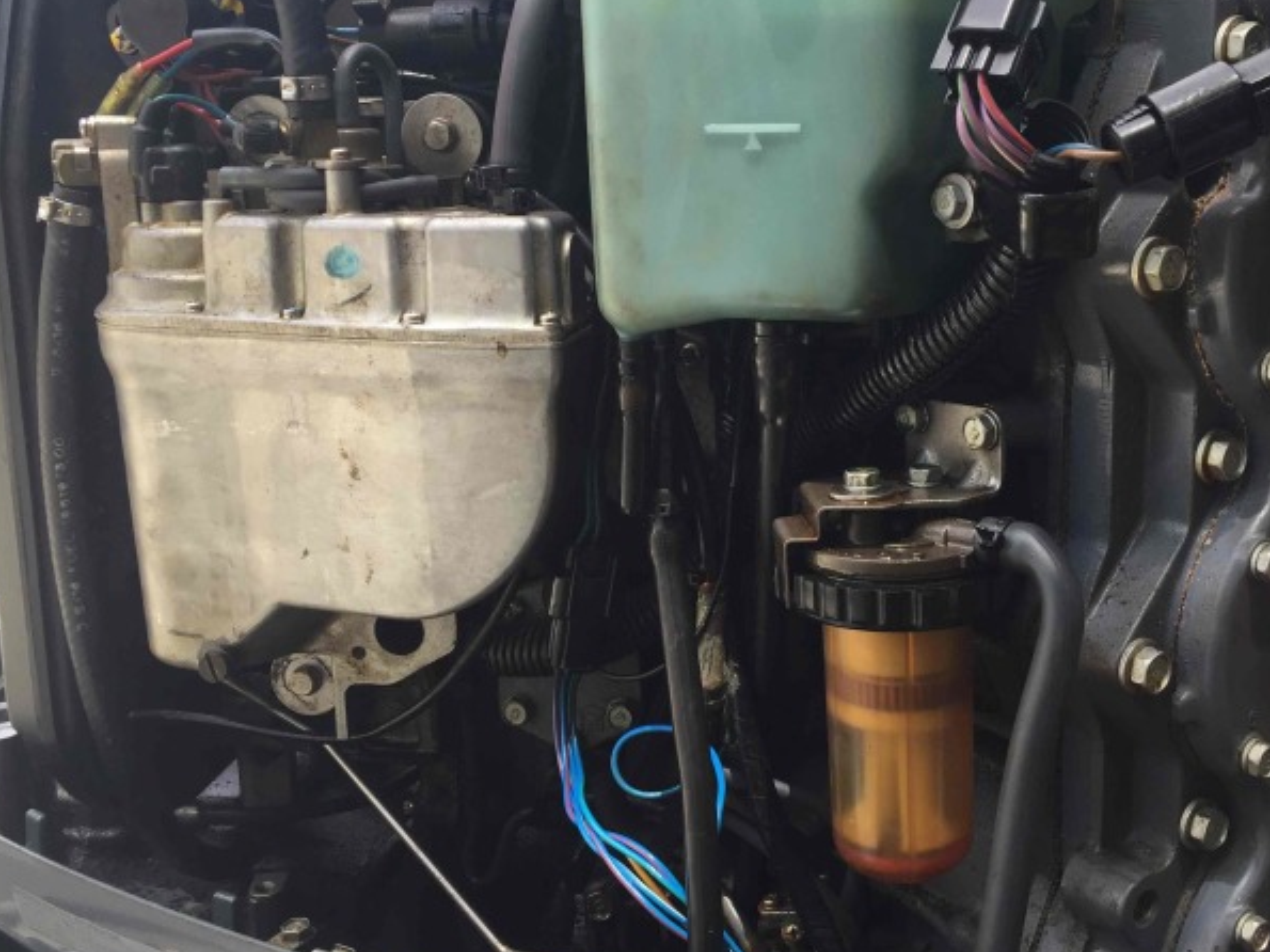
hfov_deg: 47.6
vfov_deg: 36.8
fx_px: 1431
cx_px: 758
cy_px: 423
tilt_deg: -11.9
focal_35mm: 39
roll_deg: -1.0
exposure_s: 1/291
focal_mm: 4.15
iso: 32
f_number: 2.2
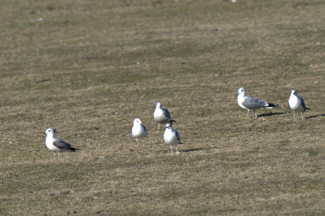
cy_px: 108
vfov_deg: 1.3
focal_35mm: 1050
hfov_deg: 2.0
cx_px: 162
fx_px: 9466
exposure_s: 1/1250
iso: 250
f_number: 9
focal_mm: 700
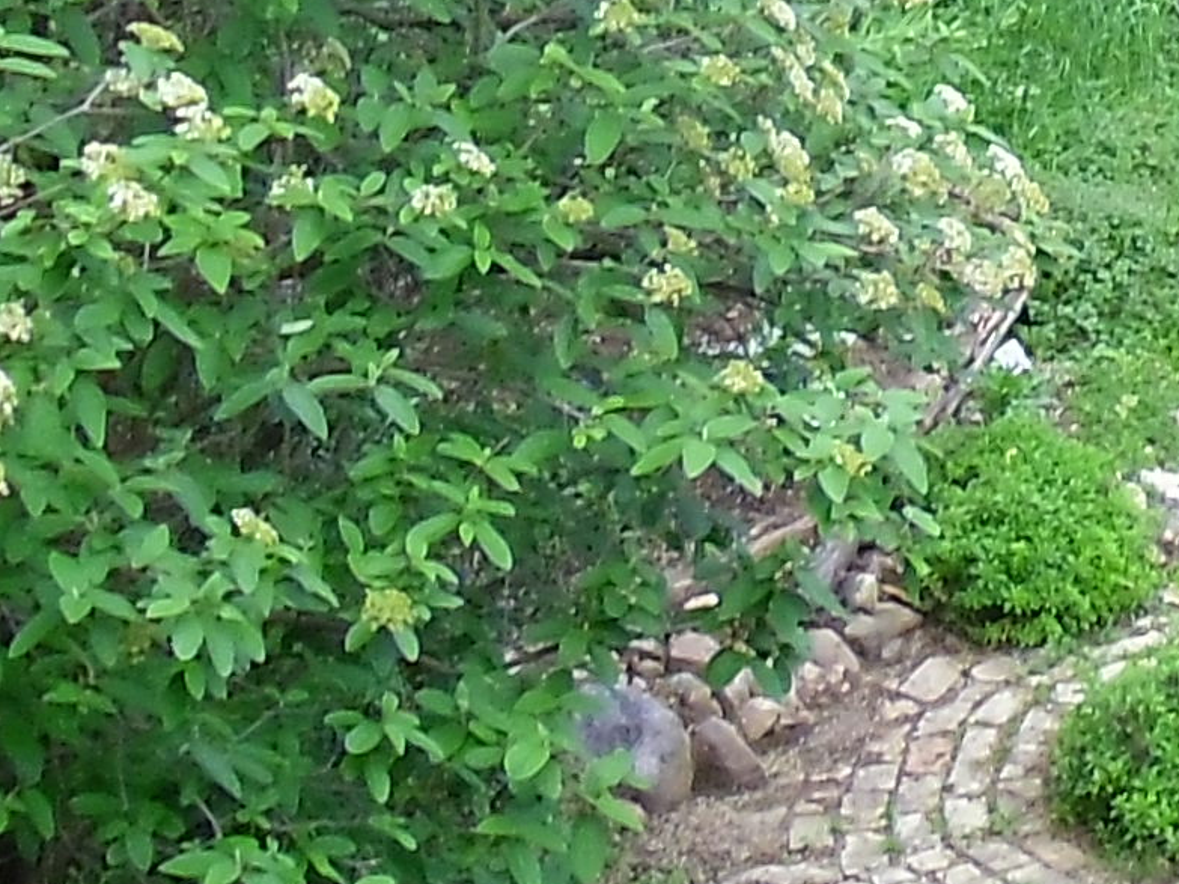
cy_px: -220
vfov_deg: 8.6
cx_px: 2189
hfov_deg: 10.8
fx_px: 5823
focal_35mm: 171
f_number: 3.3
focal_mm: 5.6
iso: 100
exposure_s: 1/90
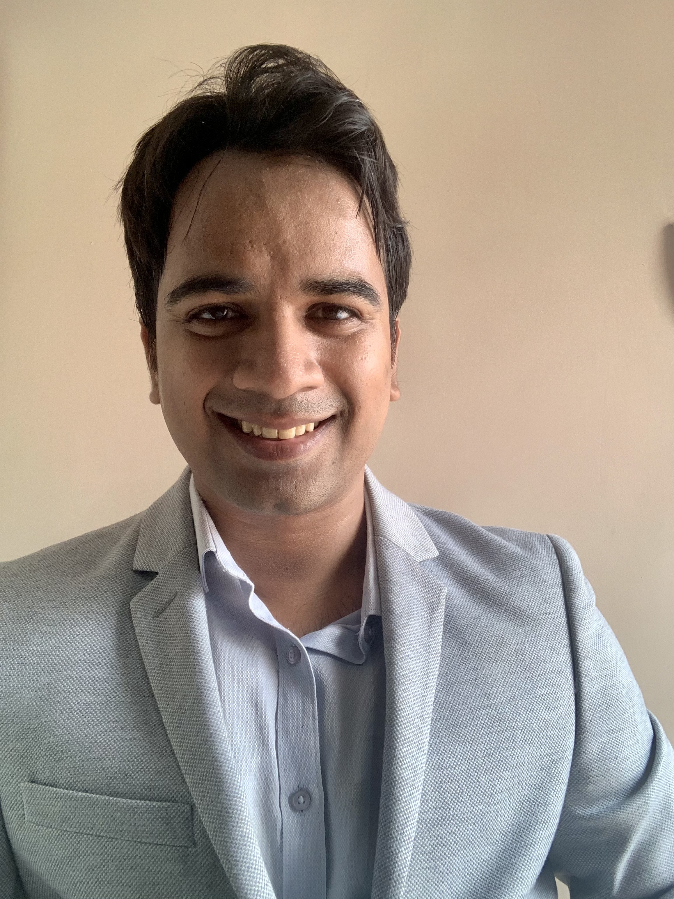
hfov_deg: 44.2
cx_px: 337
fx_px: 831
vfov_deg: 56.8
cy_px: 450
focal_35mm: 32
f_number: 2.2
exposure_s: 1/50
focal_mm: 2.87
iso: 100
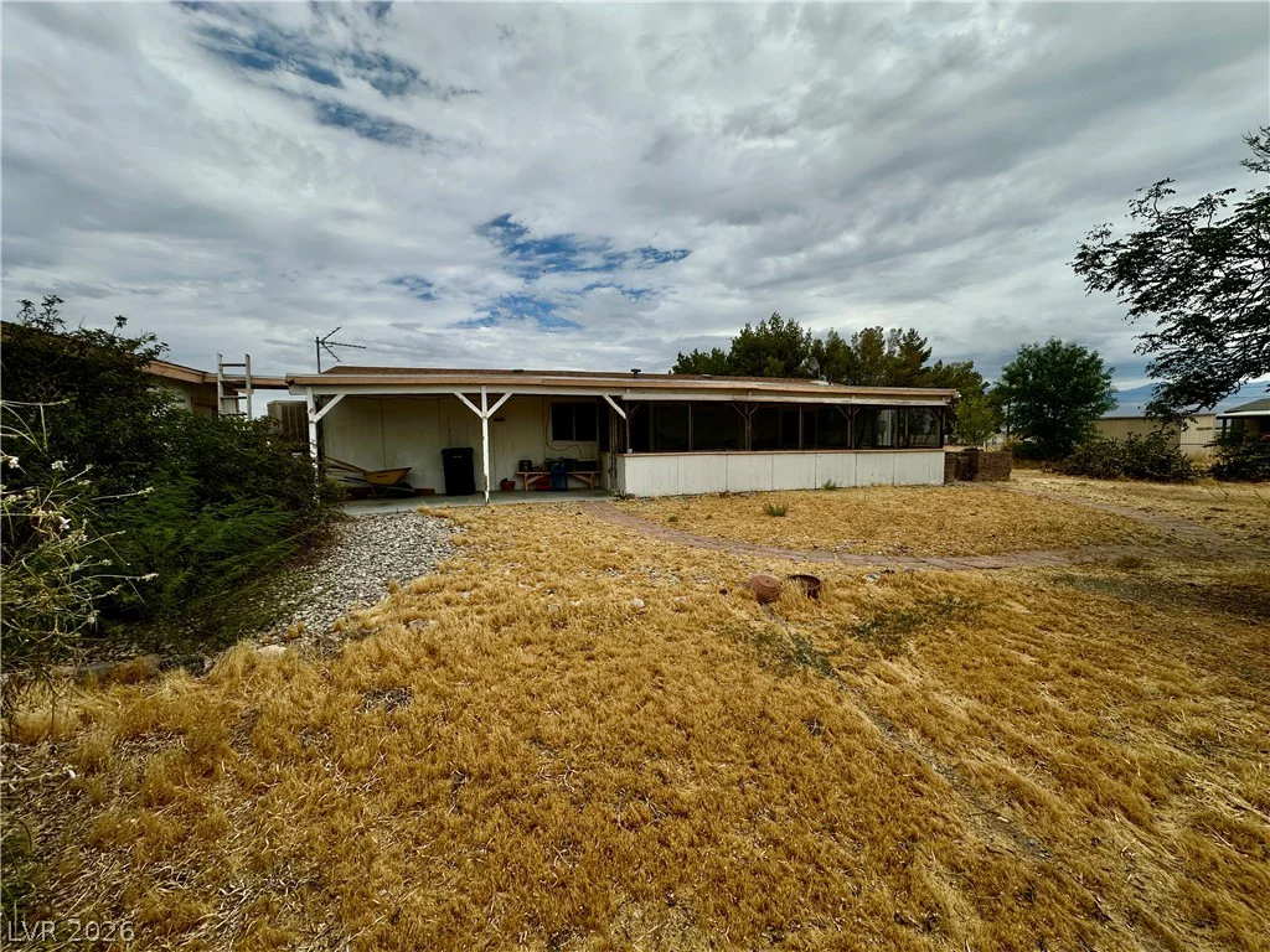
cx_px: 635
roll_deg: +0.9
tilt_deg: -3.2
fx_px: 514
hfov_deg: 102.1
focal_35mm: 14
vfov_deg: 85.7
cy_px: 476
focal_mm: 2.22
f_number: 2.2
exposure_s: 1/7813
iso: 50
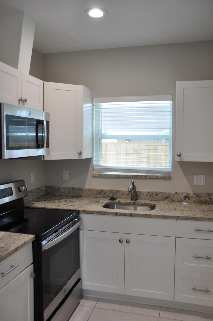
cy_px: 160
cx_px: 106
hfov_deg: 39.9
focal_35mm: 33
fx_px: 294
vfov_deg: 57.3
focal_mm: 22
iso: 500
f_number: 4
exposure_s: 1/60
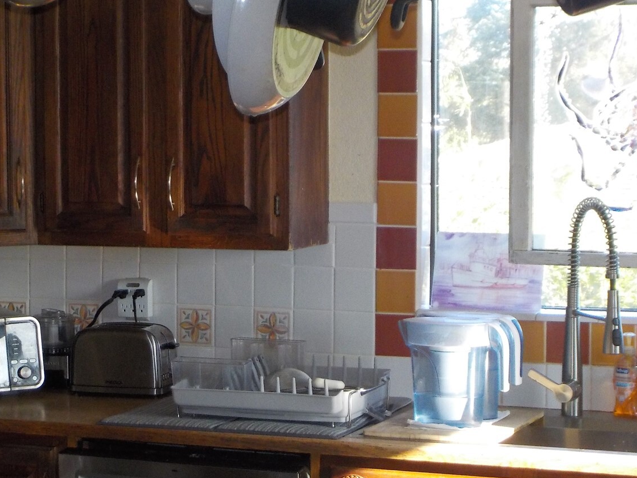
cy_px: 267
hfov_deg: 19.4
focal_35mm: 101
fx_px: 1859
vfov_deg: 14.6
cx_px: 260
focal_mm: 9.7
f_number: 5.3
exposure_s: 1/60
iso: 320
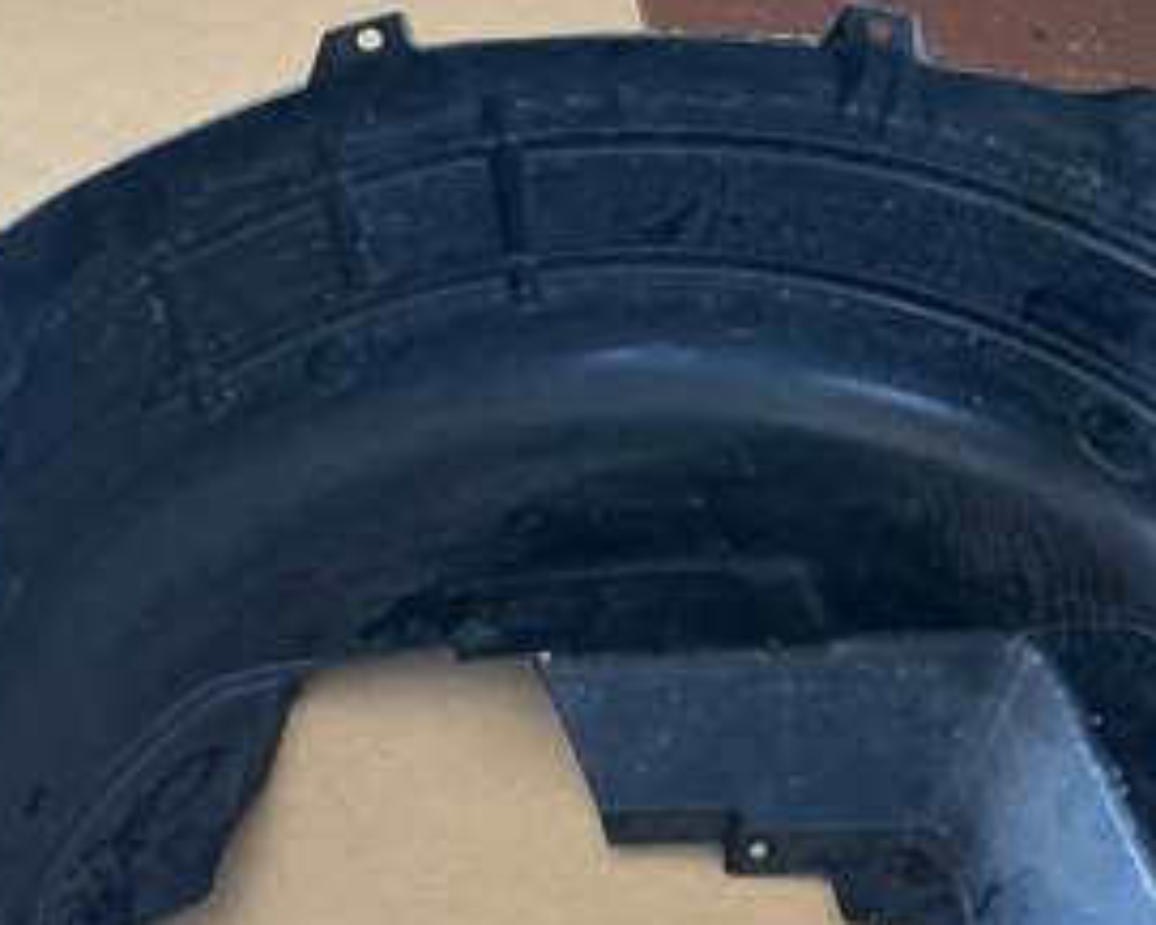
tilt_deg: -64.6
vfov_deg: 24.5
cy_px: 874
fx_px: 2054
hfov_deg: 31.4
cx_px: 619
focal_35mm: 60
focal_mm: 5.1
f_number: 1.6
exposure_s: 1/103
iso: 125
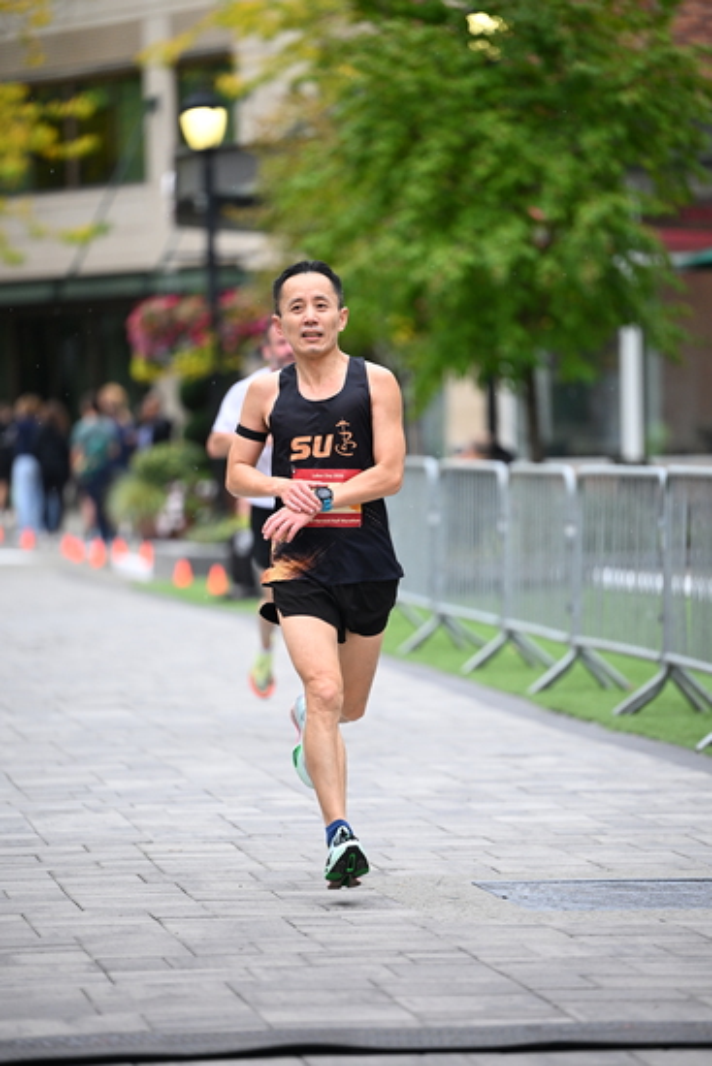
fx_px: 5188
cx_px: 356
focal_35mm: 175
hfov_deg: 7.9
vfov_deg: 11.7
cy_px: 533
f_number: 2.8
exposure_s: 1/1250
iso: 1250
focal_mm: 175
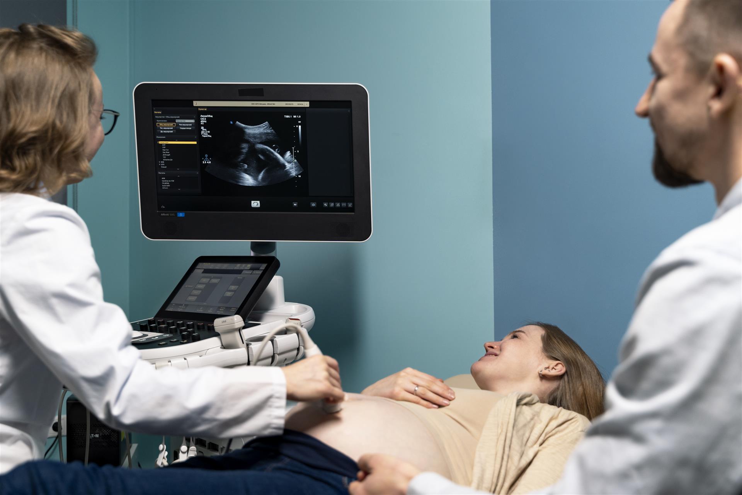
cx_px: 371
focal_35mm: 38
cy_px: 248
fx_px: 783
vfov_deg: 35.1
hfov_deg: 50.7
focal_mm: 38
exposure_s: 1/100
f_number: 3.5
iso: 640
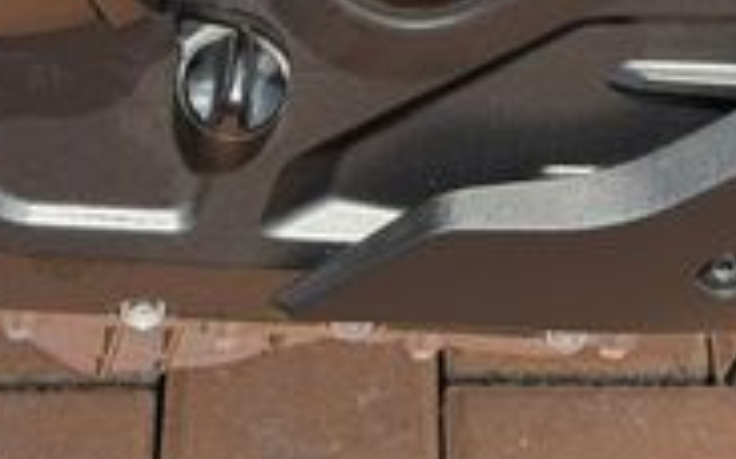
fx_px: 3567
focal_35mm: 178
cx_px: 648
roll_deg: -3.5
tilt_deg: -30.3
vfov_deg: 7.2
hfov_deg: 11.7
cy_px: -322
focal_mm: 6.76
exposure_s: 1/2208
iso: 100
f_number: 1.78
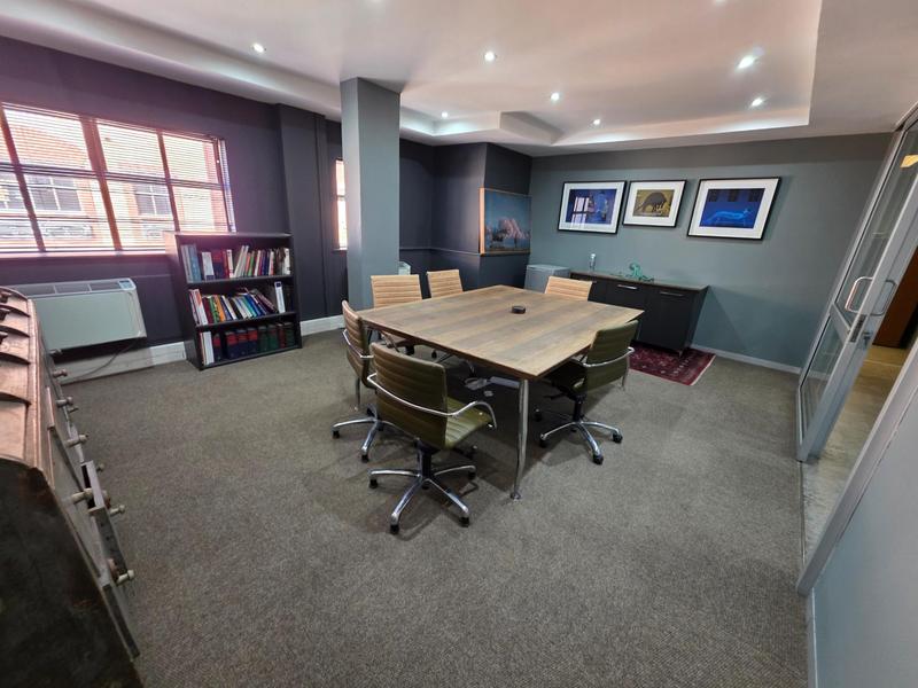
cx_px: 459
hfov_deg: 106.2
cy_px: 344
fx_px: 345
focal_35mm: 13
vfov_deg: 89.9
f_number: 1.9
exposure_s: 1/50
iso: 320
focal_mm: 2.2
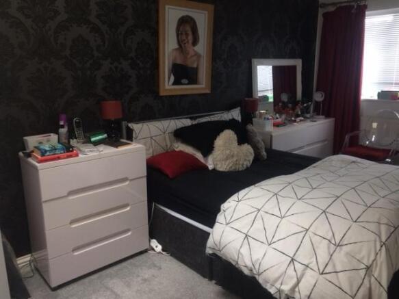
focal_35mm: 29
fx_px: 334
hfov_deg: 61.7
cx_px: 200
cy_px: 150
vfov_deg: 48.2
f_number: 2.2
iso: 64
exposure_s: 1/33
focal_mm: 4.15
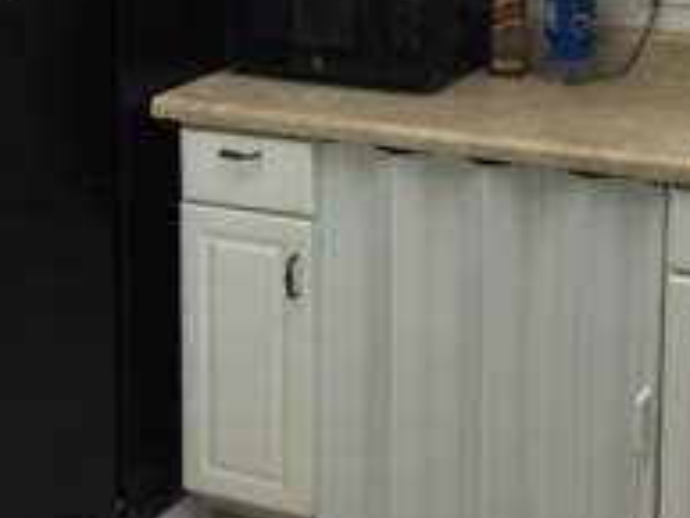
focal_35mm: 72
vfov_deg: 19.8
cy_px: -14
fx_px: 1436
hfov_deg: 27.0
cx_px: 397
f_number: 2.2
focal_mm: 4.15
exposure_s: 1/15
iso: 40
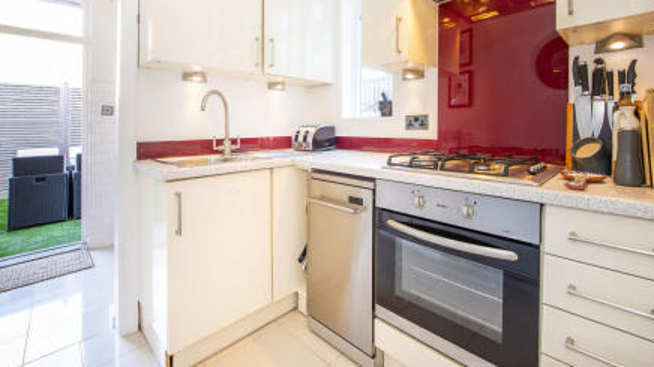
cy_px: 133
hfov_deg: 99.4
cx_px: 334
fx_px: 277
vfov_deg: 65.8
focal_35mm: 16
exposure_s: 1/10
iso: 400
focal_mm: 14
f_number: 6.3
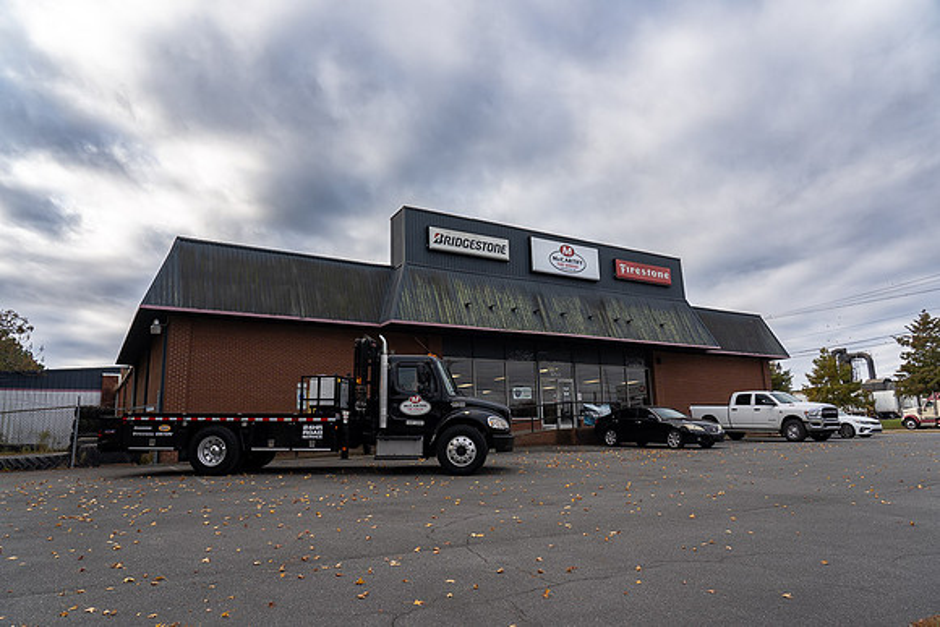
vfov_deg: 53.2
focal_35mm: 24
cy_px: 314
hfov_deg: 73.7
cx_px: 470
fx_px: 627
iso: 100
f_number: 6.3
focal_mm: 24
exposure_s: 1/100
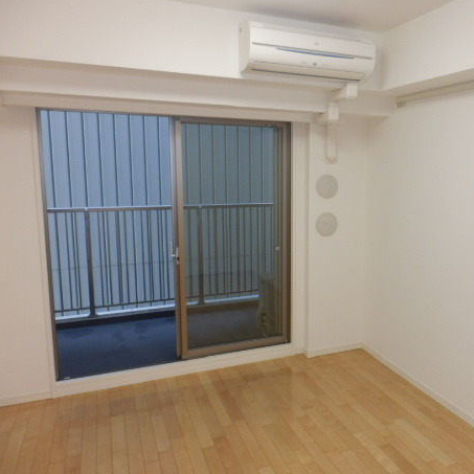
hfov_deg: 52.8
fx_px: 465
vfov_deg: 54.0
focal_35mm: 30
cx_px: 323
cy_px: 231
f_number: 3
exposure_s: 1/30
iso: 125
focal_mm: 4.2
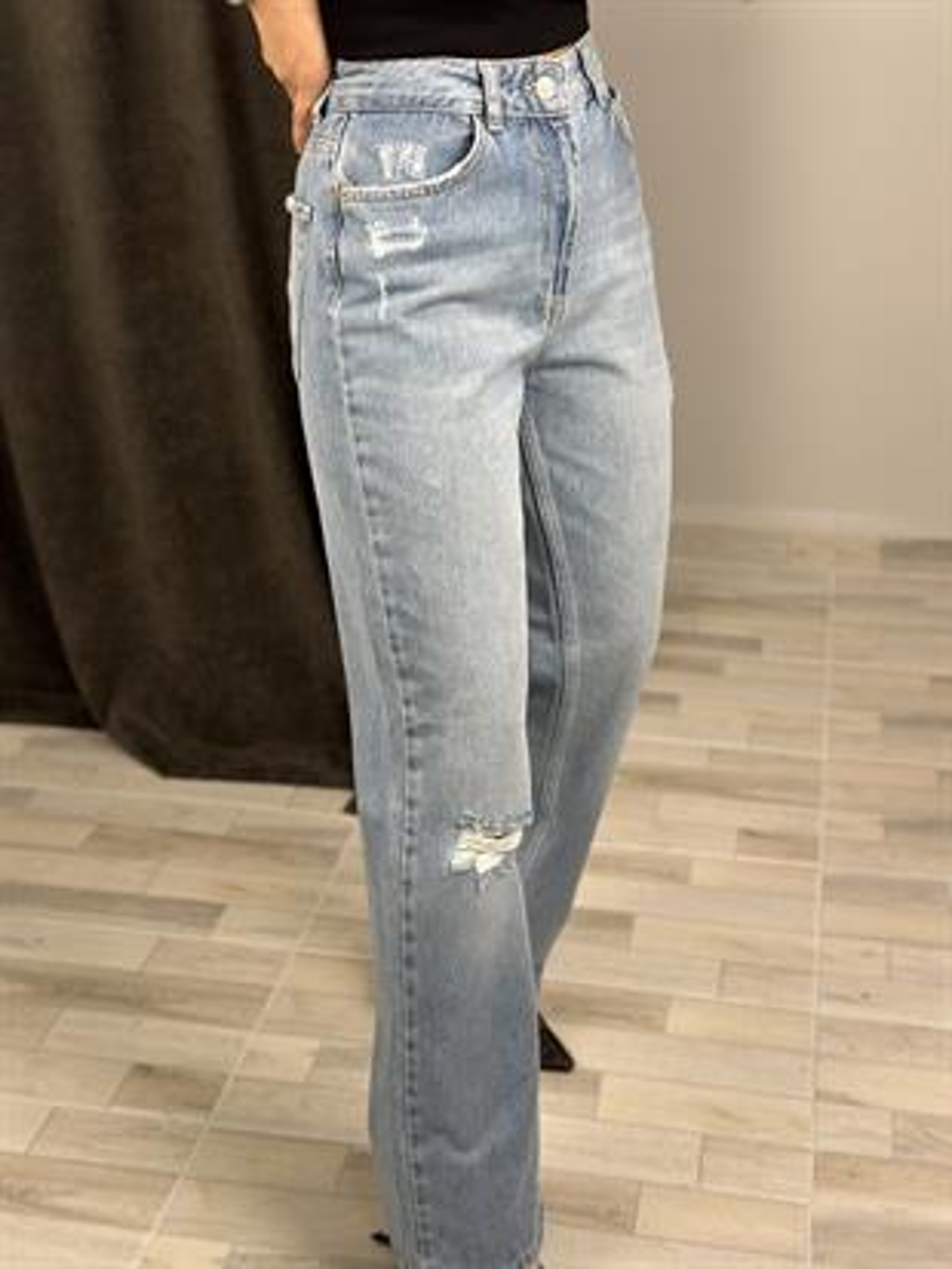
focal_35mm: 48
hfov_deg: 30.3
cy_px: 634
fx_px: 1759
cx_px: 476
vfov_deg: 39.6
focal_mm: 6.86
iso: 160
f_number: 1.78
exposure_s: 1/100
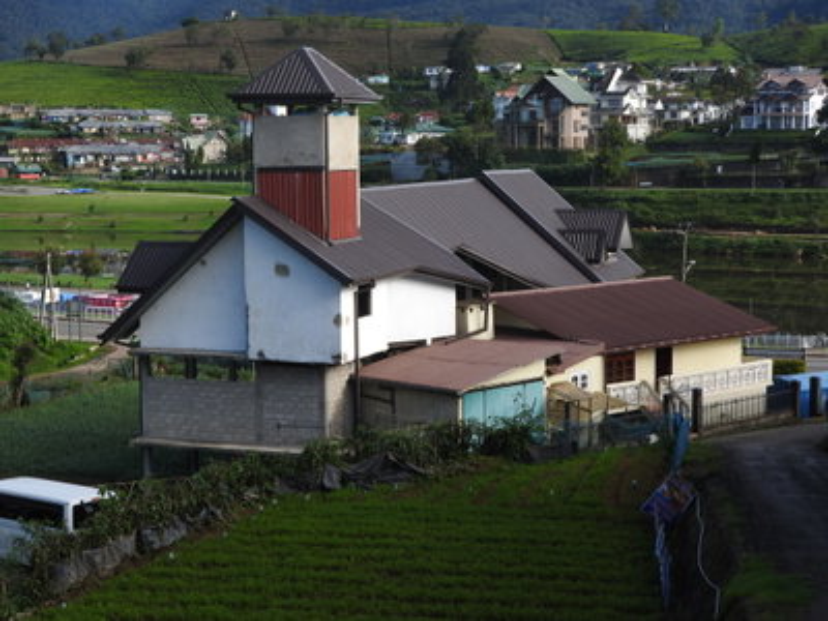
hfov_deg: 27.8
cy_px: 310
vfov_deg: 21.0
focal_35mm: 70
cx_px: 414
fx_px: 1674
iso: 100
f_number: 4.5
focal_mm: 12.5
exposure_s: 1/400
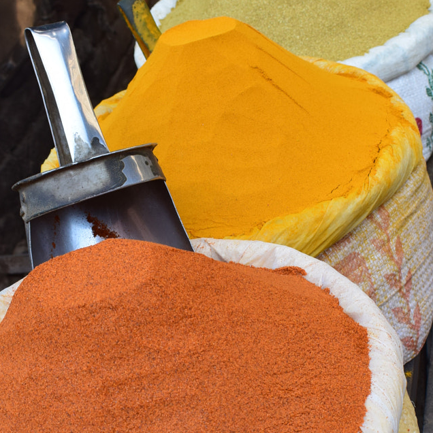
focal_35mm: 77
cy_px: 242
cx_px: 215
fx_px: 1090
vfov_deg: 22.5
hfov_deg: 22.5
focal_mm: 24
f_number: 9
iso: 400
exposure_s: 1/160
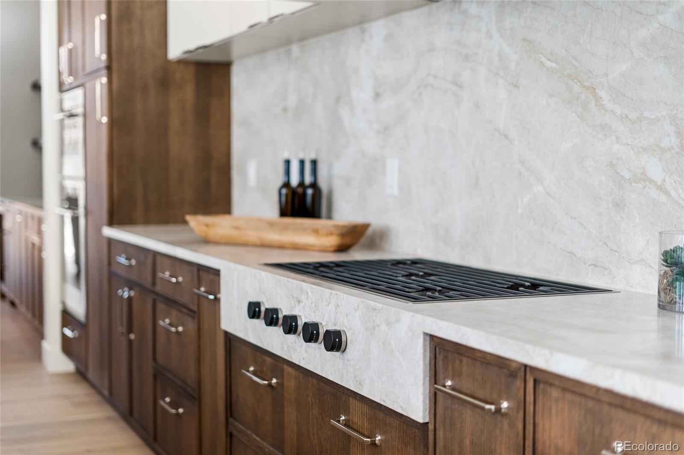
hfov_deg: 39.6
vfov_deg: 27.0
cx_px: 342
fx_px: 950
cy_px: 228
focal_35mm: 50
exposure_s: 1/160
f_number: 1.8
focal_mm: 50
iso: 200
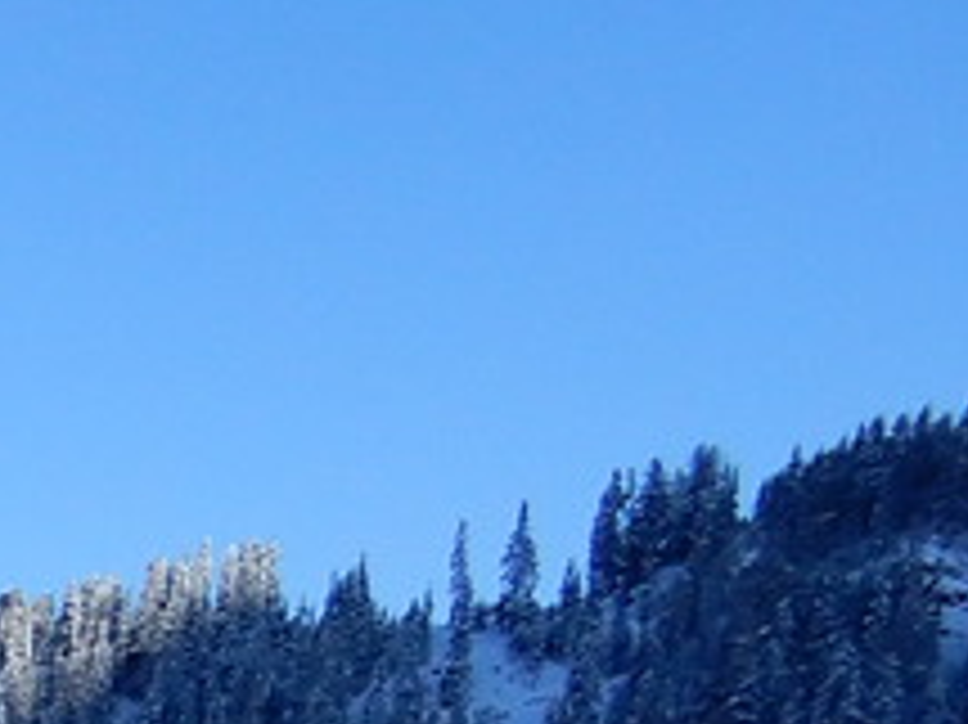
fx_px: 3997
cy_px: 1830
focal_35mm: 143
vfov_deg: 9.1
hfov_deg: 10.9
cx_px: -1589
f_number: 3.4
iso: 80
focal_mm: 4.3
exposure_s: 1/1000
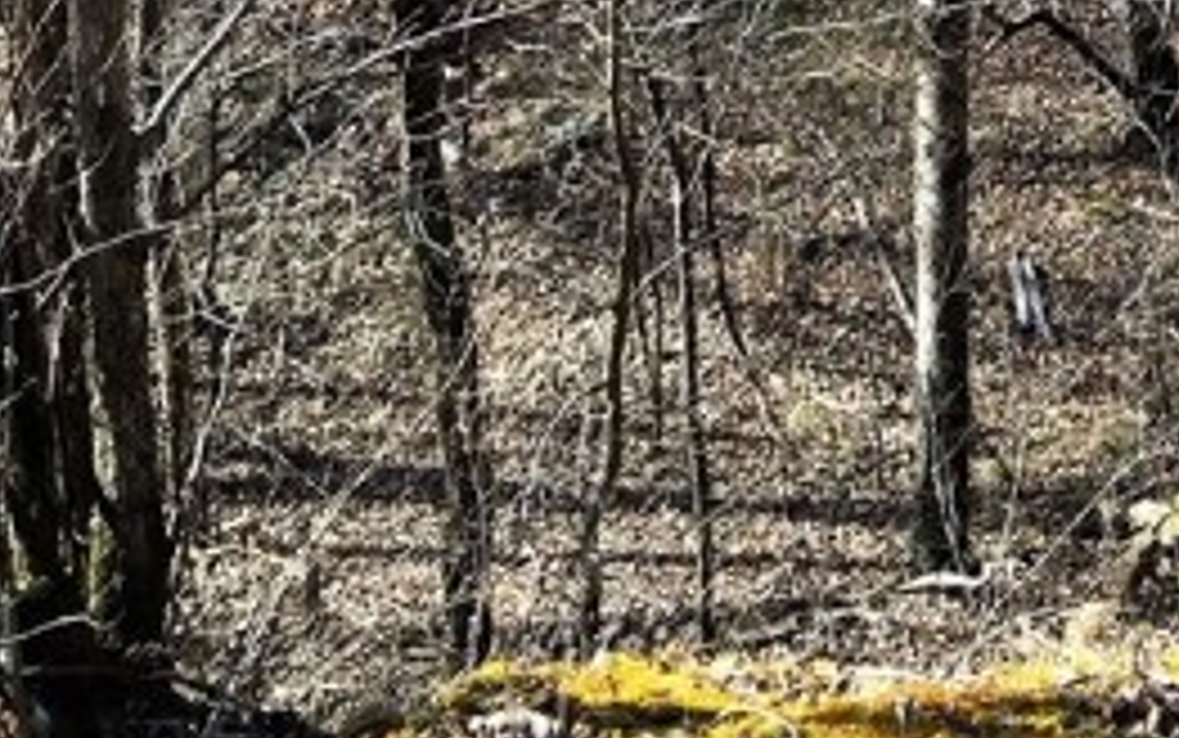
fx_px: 2893
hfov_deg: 22.0
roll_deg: -1.5
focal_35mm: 90
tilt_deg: -19.4
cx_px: 1242
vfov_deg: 12.3
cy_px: -891
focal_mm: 4.15
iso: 32
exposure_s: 1/455
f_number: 2.2
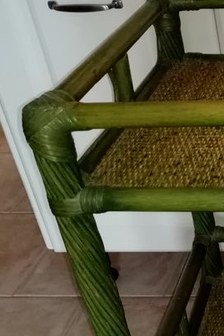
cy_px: 230
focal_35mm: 67
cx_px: 388
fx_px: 626
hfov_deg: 17.1
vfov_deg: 29.8
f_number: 1.8
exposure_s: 1/25
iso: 456
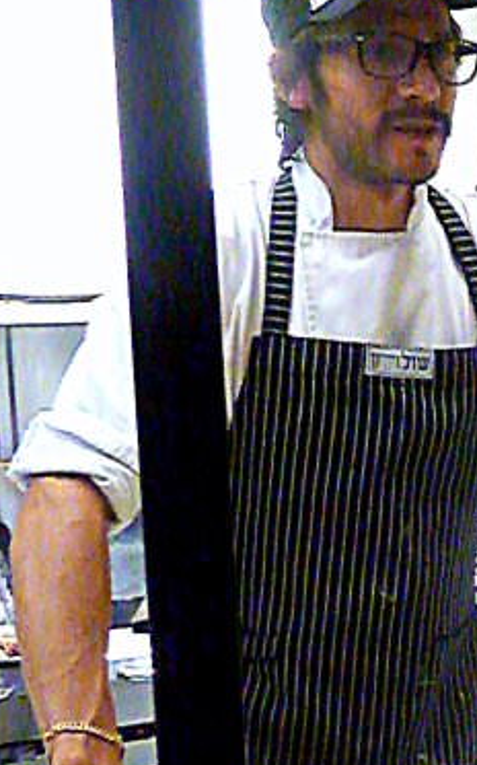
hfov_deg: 16.5
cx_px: 687
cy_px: 463
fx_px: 1521
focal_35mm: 73
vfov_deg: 28.2
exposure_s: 1/13
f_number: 3.3
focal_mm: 4.1
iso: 800
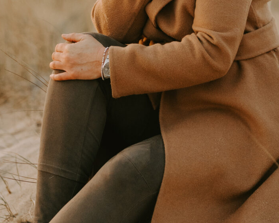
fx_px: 1412
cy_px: -3
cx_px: 105
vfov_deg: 9.0
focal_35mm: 171
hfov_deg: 11.3
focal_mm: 50
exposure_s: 1/800
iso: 1600
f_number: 1.4
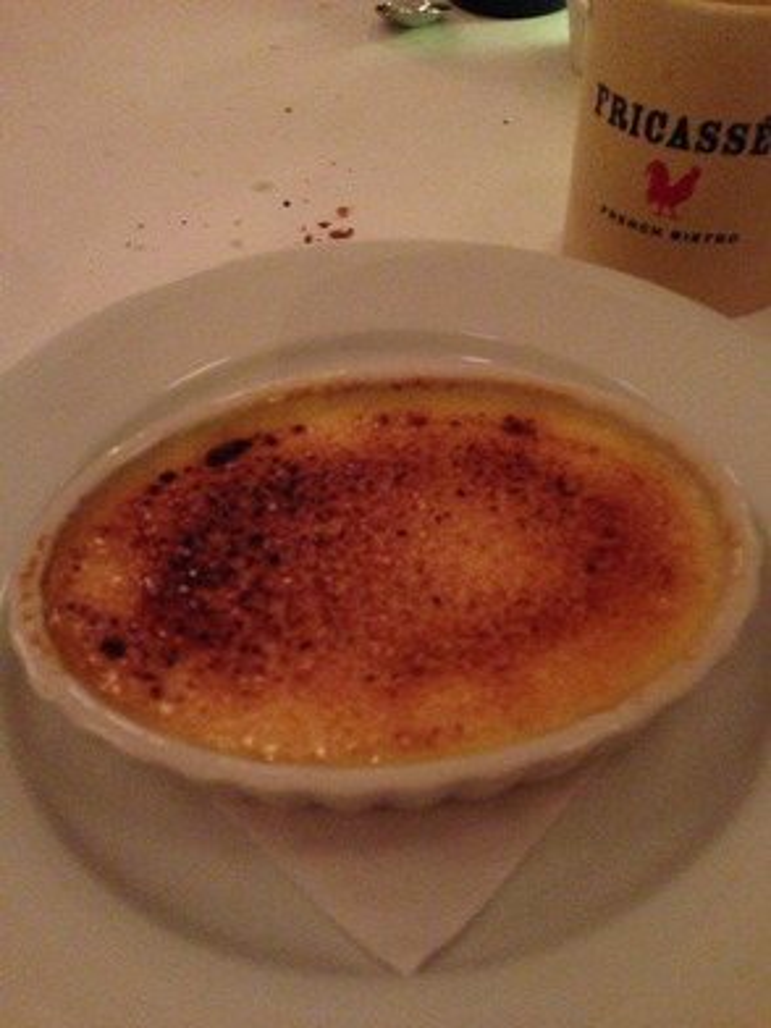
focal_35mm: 33
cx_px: 386
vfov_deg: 55.4
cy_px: 514
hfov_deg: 42.9
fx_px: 980
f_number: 2.4
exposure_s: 1/15
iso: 800
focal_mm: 4.13
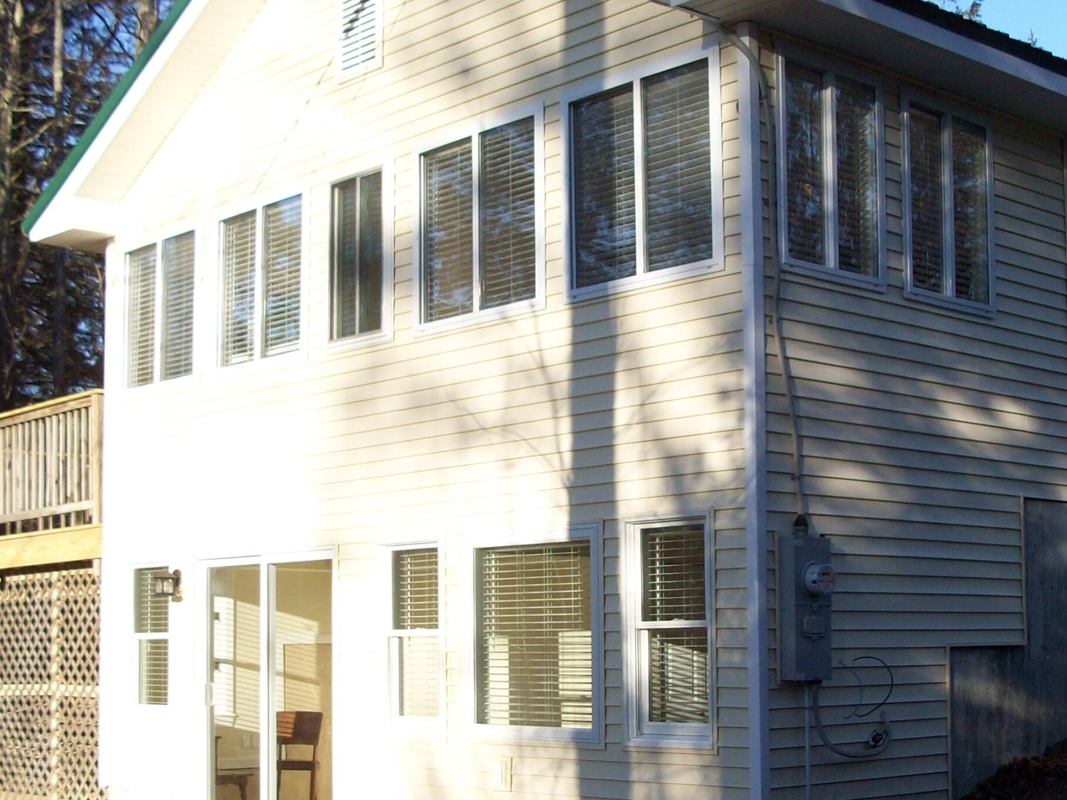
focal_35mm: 56
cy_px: 521
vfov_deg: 26.0
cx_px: 598
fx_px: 1726
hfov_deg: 34.3
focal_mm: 5.7
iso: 64
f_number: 2.8
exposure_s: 1/414
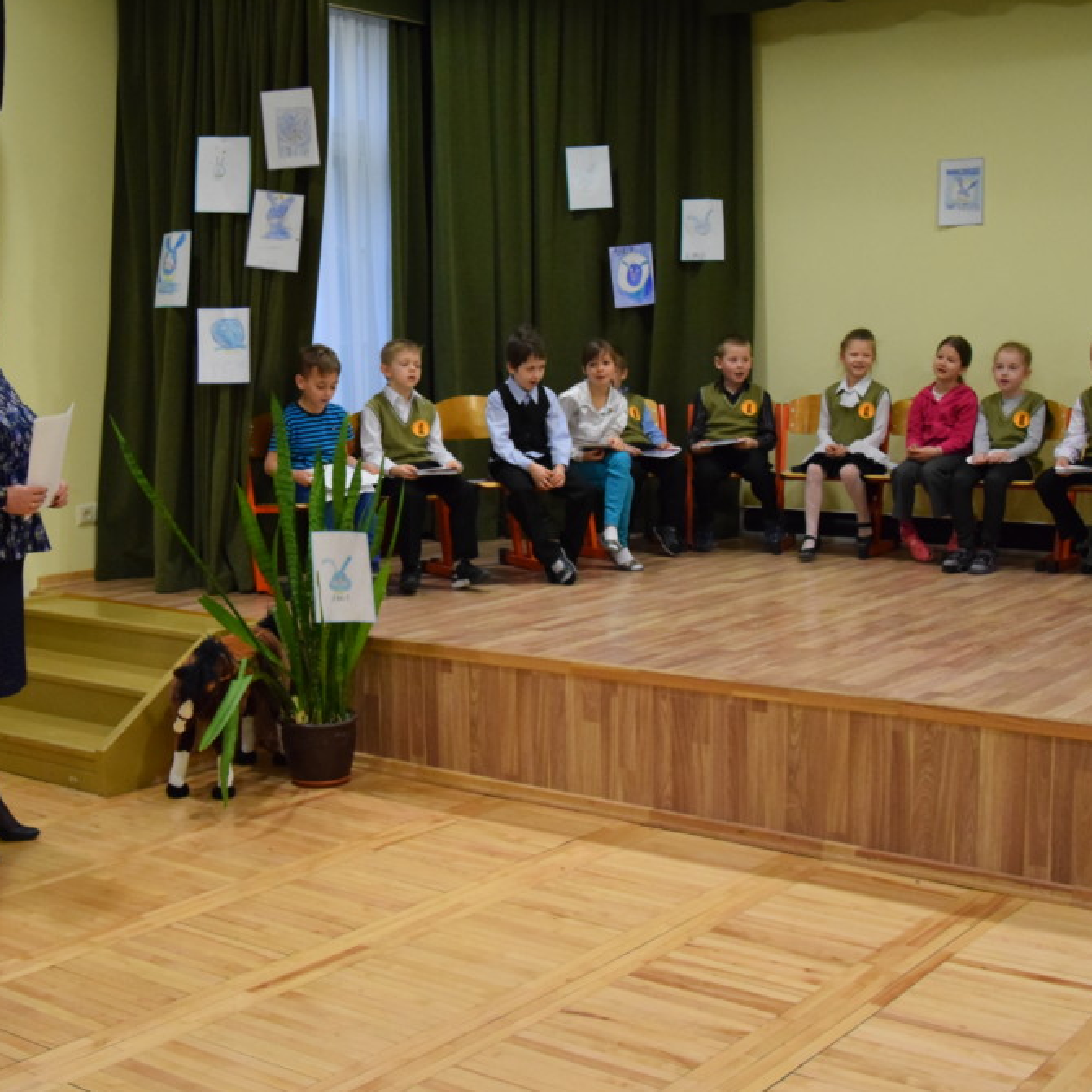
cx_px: 488
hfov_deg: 34.9
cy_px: 551
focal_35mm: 49
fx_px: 1736
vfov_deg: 34.9
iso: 3200
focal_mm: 25
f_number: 4
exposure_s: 1/200
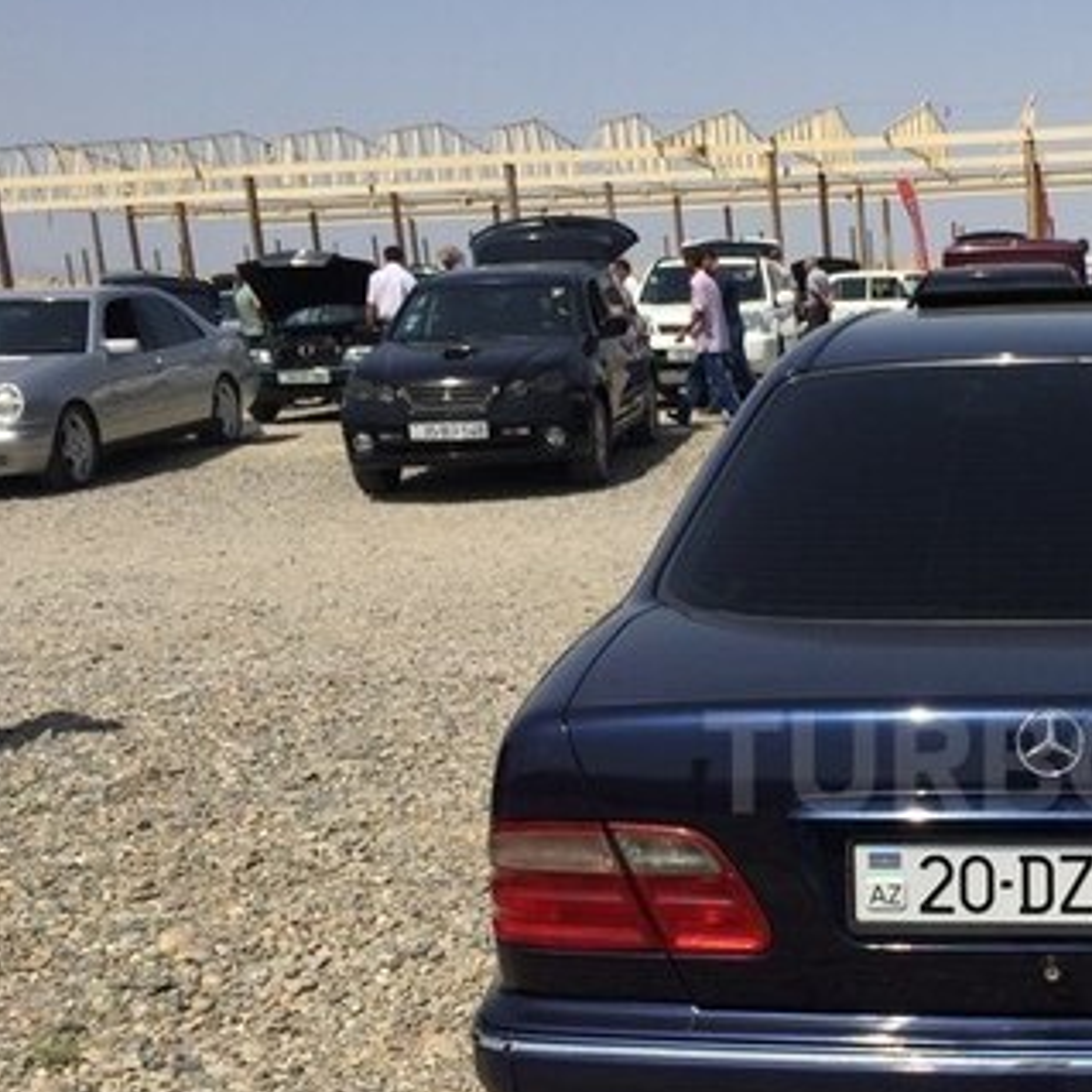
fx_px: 1892
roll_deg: +1.3
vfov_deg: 31.8
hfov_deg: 30.3
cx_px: 1054
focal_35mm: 53
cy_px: 762
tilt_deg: -14.7
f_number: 2.2
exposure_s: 1/4405
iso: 32
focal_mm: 4.15
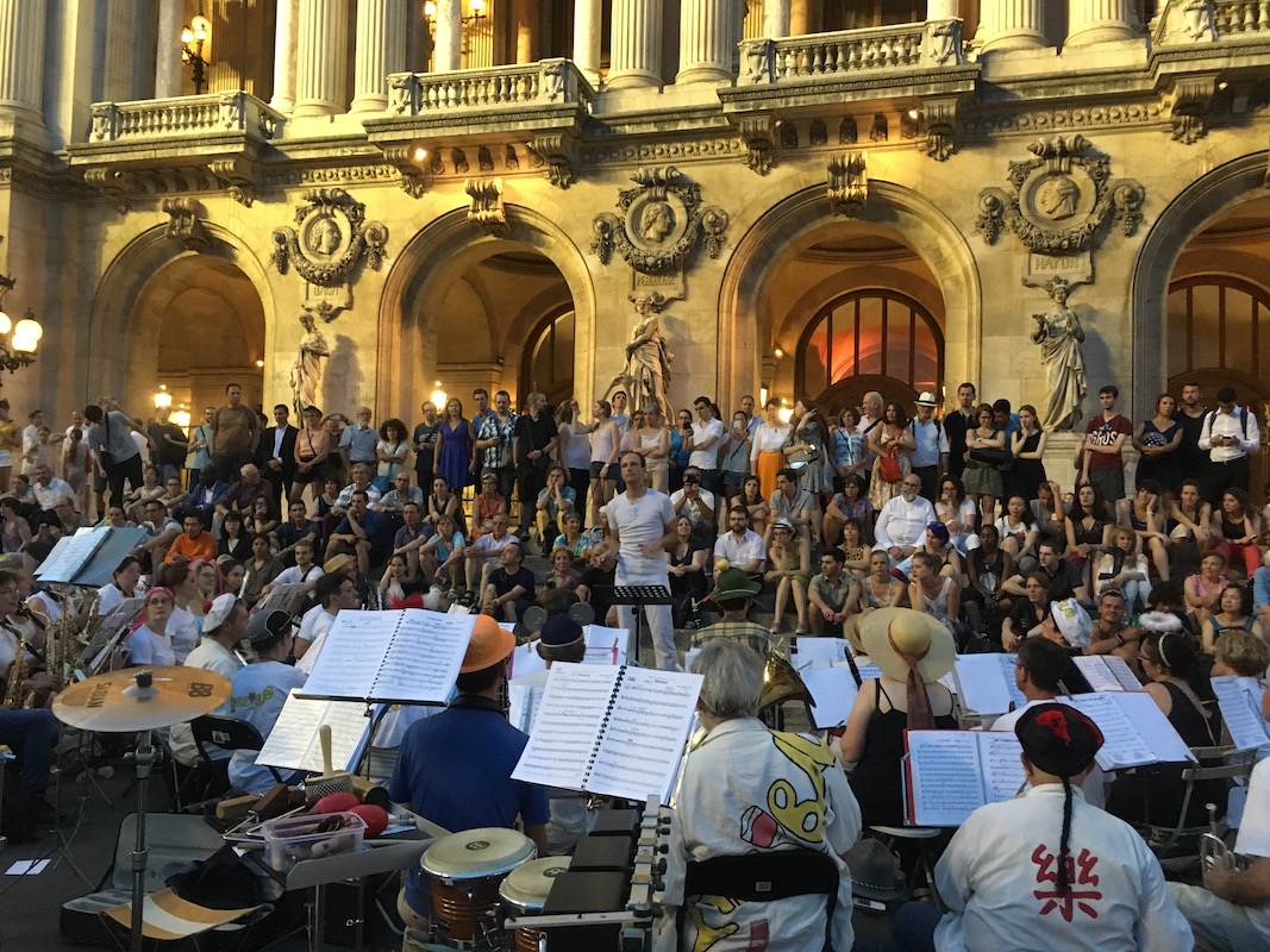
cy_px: 476
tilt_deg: +0.9
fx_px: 1064
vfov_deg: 48.2
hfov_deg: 61.7
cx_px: 635
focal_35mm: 29
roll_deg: -1.6
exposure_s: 1/17
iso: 250
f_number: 2.2
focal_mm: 4.15
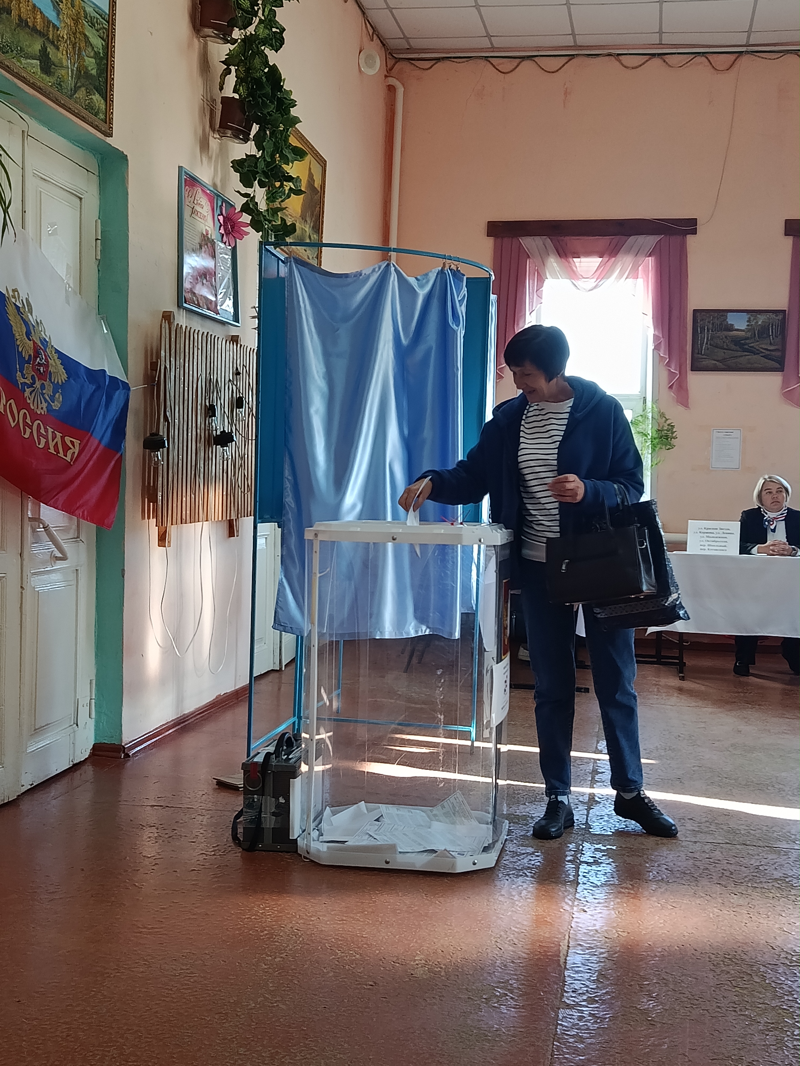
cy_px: 533
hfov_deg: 34.3
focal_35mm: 42
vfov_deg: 44.8
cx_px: 400
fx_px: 1294
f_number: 1.7
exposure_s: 1/100
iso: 526
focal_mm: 5.24
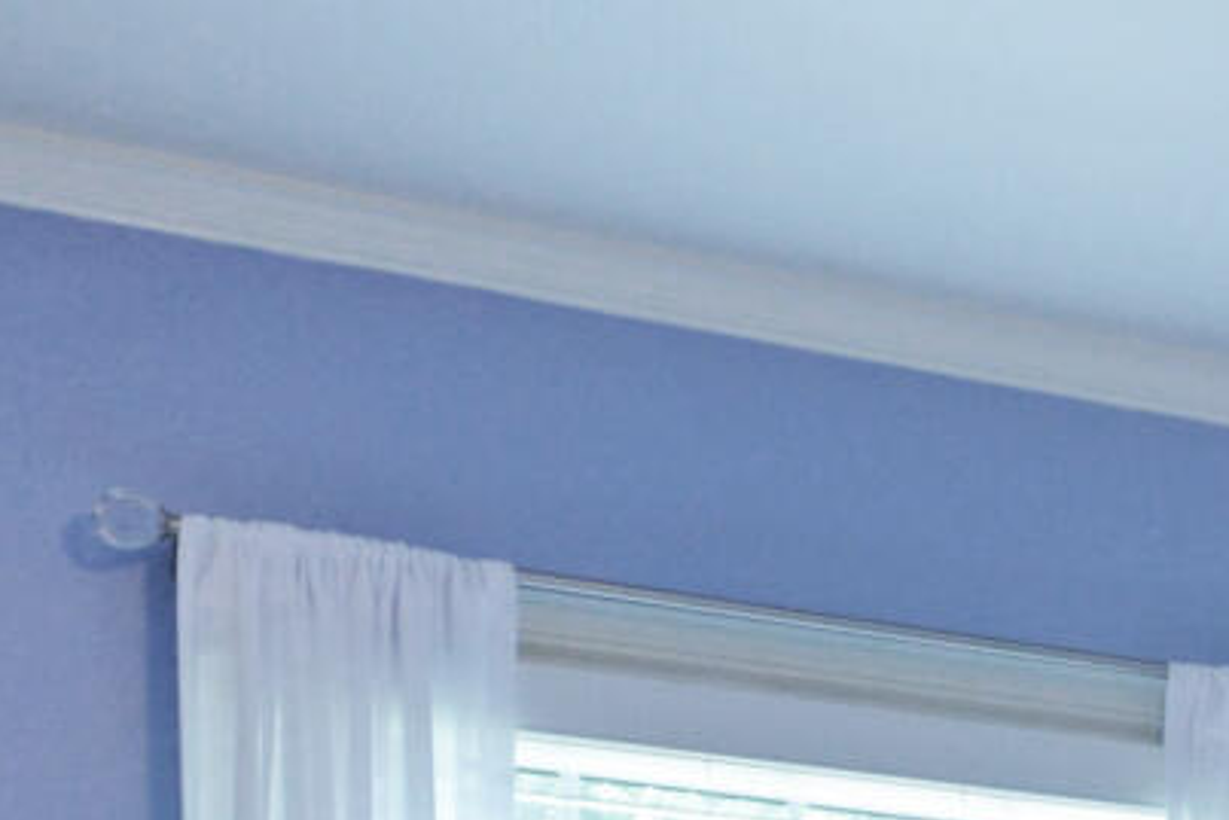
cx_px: 2202
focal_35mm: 119
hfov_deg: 15.0
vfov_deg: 10.5
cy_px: 1683
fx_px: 4064
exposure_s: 1/60
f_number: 4
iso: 400
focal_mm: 16
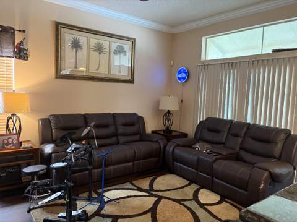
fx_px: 223
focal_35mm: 26
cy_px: 111
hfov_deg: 67.4
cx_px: 148
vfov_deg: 53.0
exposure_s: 1/60
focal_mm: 5.96
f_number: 1.6
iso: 400
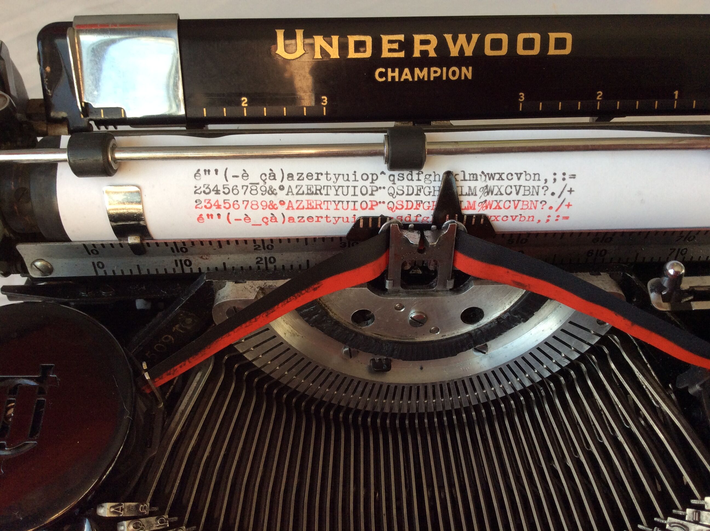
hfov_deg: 56.9
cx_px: 355
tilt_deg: -64.4
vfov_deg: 44.1
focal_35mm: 32
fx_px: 655
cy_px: 266
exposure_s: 1/100
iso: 50
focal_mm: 3.3
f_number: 2.4
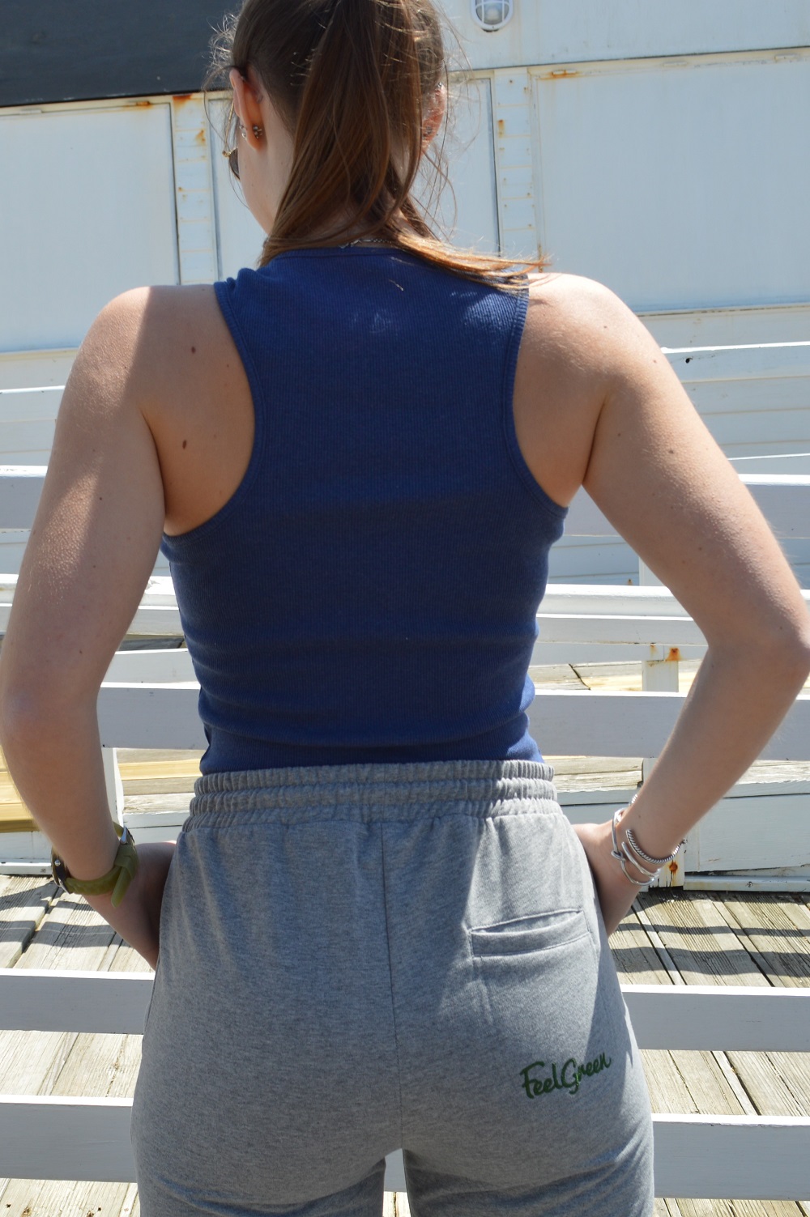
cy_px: 608
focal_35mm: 30
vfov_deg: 62.0
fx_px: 1014
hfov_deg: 43.6
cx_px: 405
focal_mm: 20
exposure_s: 1/250
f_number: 8
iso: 100
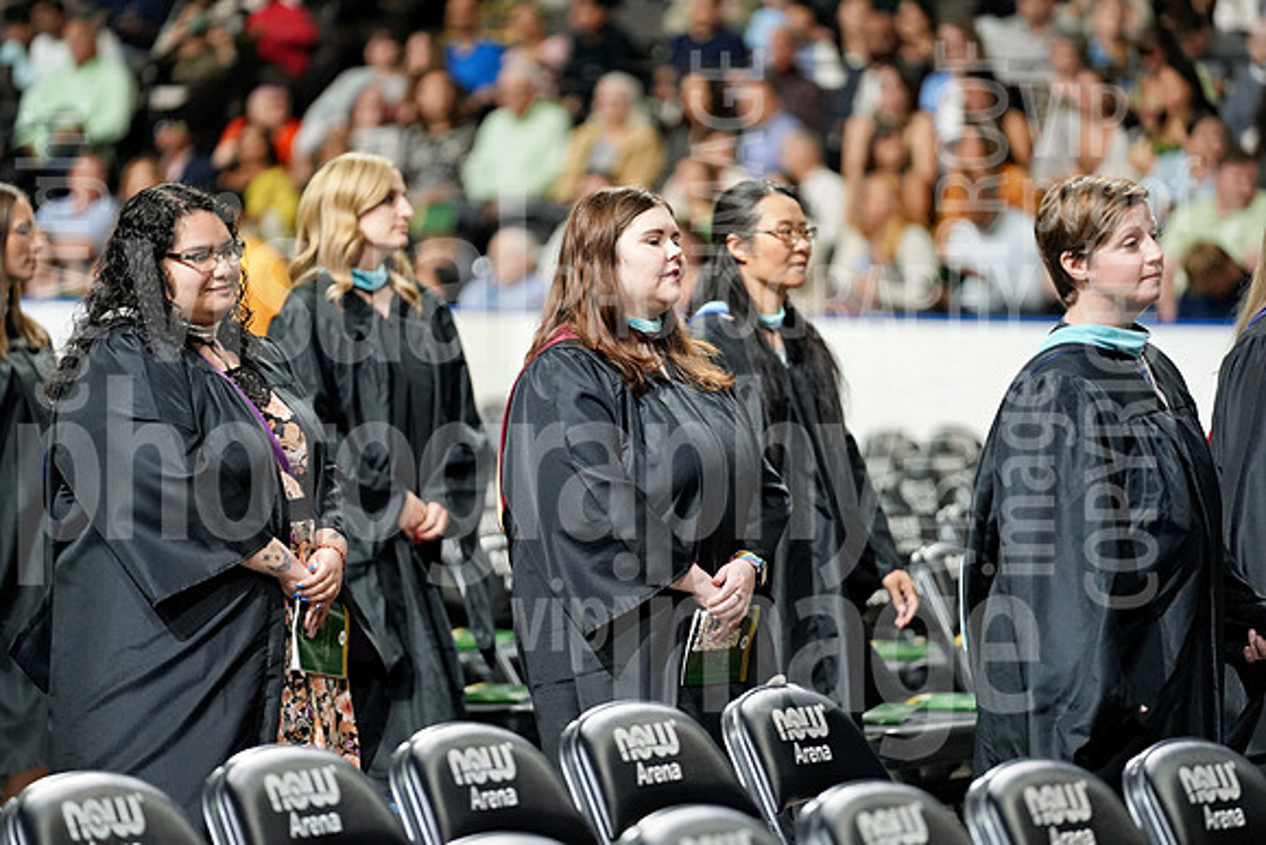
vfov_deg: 7.8
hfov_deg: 11.7
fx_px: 6190
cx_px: 633
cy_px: 422
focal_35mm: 176
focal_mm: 176
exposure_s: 1/250
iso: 3200
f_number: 2.8
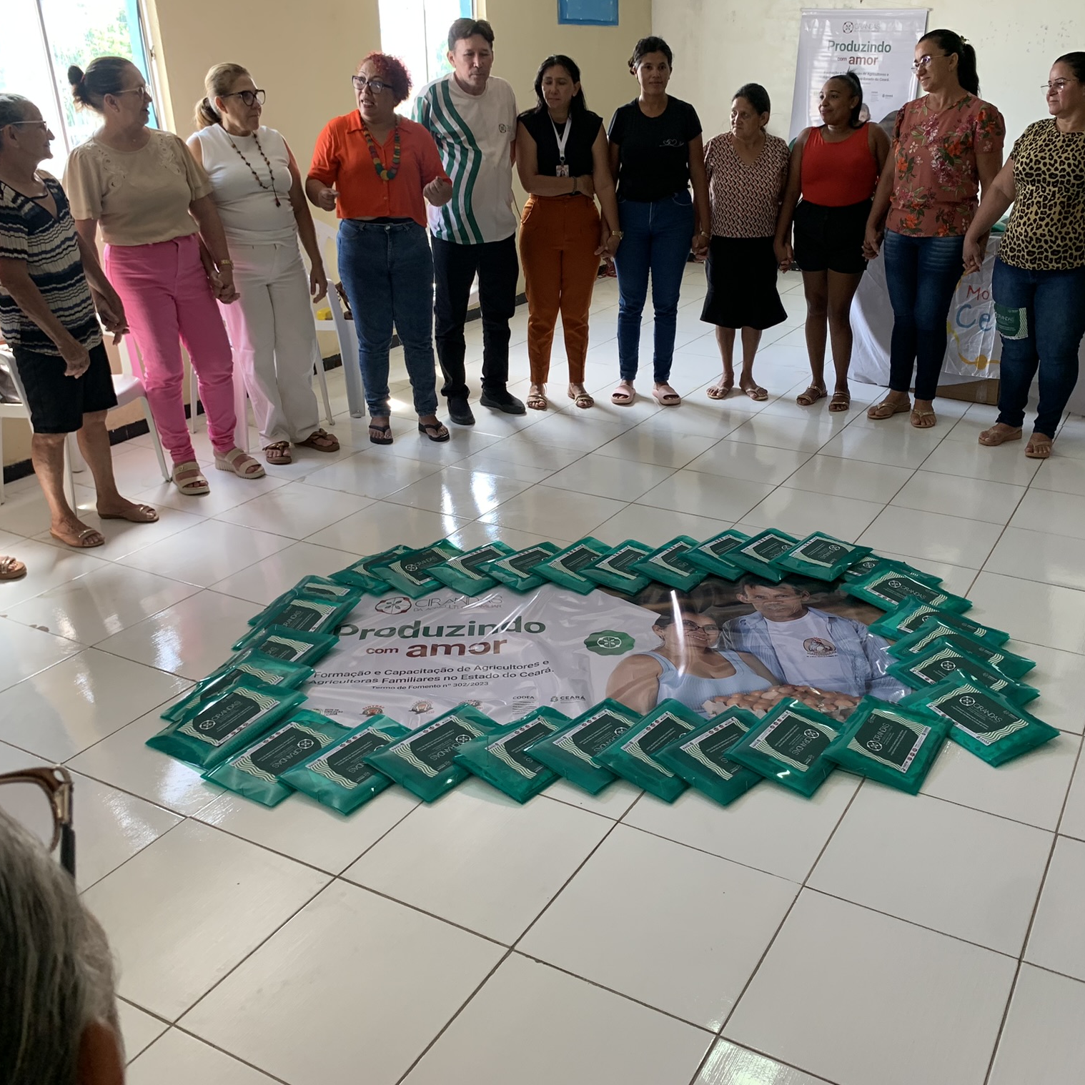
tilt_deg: -25.0
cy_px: 548
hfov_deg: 52.3
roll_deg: +0.7
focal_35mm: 31
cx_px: 635
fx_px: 1099
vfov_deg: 52.5
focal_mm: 4.25
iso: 100
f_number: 1.8
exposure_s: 1/105
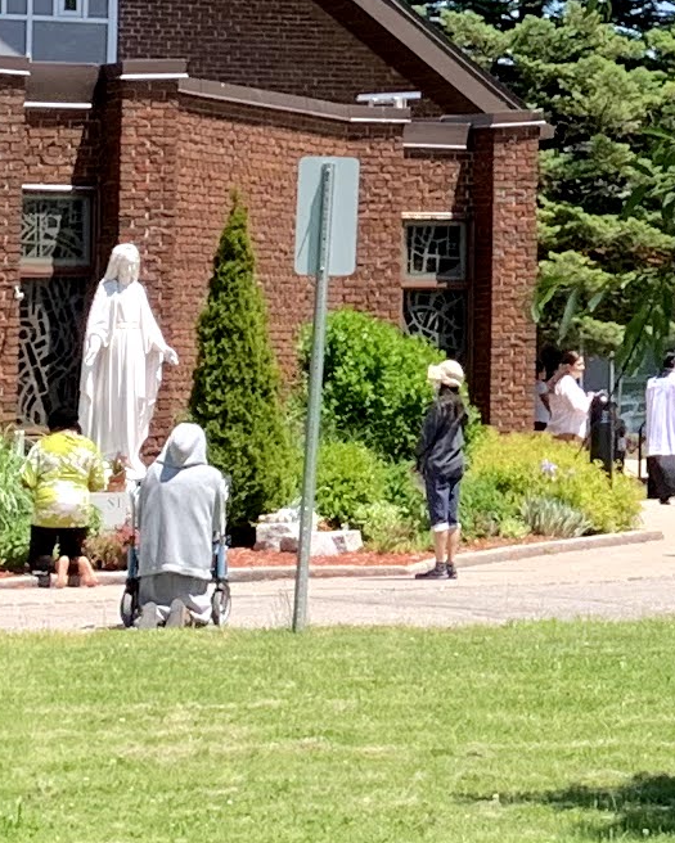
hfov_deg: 9.5
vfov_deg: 12.2
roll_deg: +1.1
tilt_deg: +6.4
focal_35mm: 156
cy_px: -51
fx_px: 3895
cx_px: 1115
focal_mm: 4.25
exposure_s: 1/687
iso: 25
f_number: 1.8
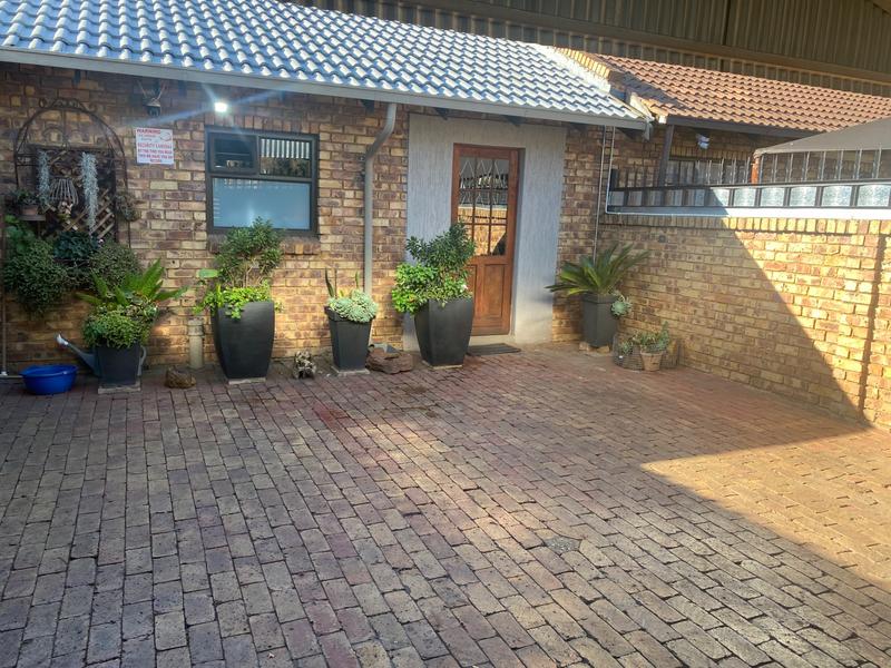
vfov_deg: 53.1
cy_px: 334
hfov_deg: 67.3
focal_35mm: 26
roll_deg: -3.0
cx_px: 446
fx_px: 669
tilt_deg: -11.1
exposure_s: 1/216
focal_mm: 4.25
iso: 32
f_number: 1.8
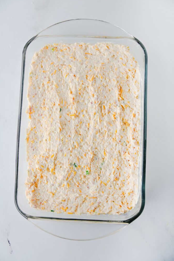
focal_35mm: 49
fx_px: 356
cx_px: 88
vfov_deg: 40.4
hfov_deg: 27.5
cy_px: 130
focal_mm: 48
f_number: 4
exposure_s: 1/125
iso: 160
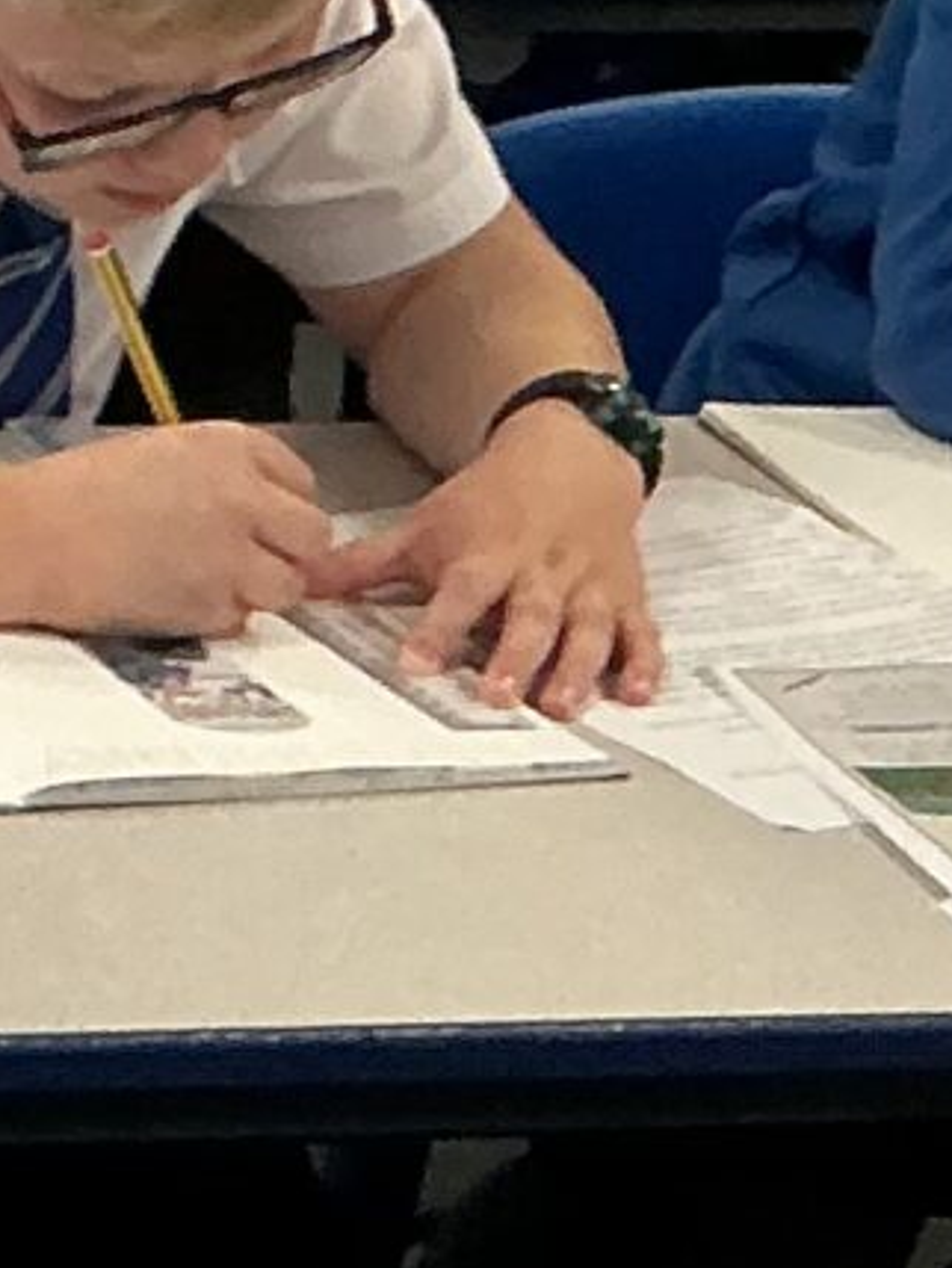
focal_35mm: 173
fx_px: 6341
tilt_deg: -31.0
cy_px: 1833
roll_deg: +0.8
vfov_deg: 11.0
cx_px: -2519
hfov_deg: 7.0
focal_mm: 3
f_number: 1.8
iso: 64
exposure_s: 1/60
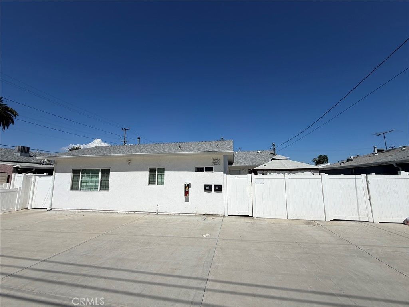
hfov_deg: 102.1
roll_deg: +0.3
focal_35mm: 14
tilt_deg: +7.9
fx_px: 165
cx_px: 204
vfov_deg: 85.7
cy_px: 154
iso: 20
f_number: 2.2
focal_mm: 2.22
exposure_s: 1/2410
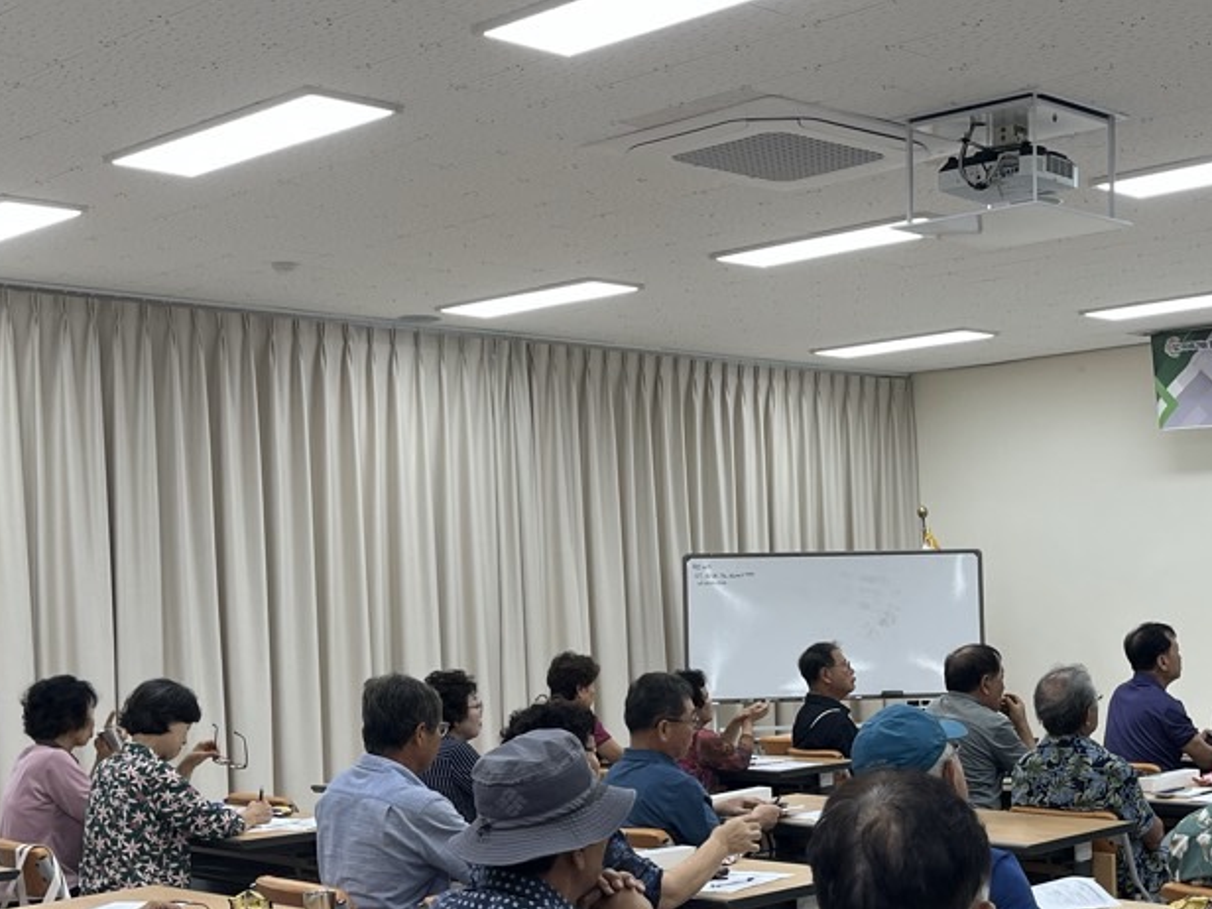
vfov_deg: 26.8
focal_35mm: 54
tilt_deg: -2.0
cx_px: 917
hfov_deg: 34.7
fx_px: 1891
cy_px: 628
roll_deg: +1.0
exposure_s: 1/120
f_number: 1.6
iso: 64
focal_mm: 5.1
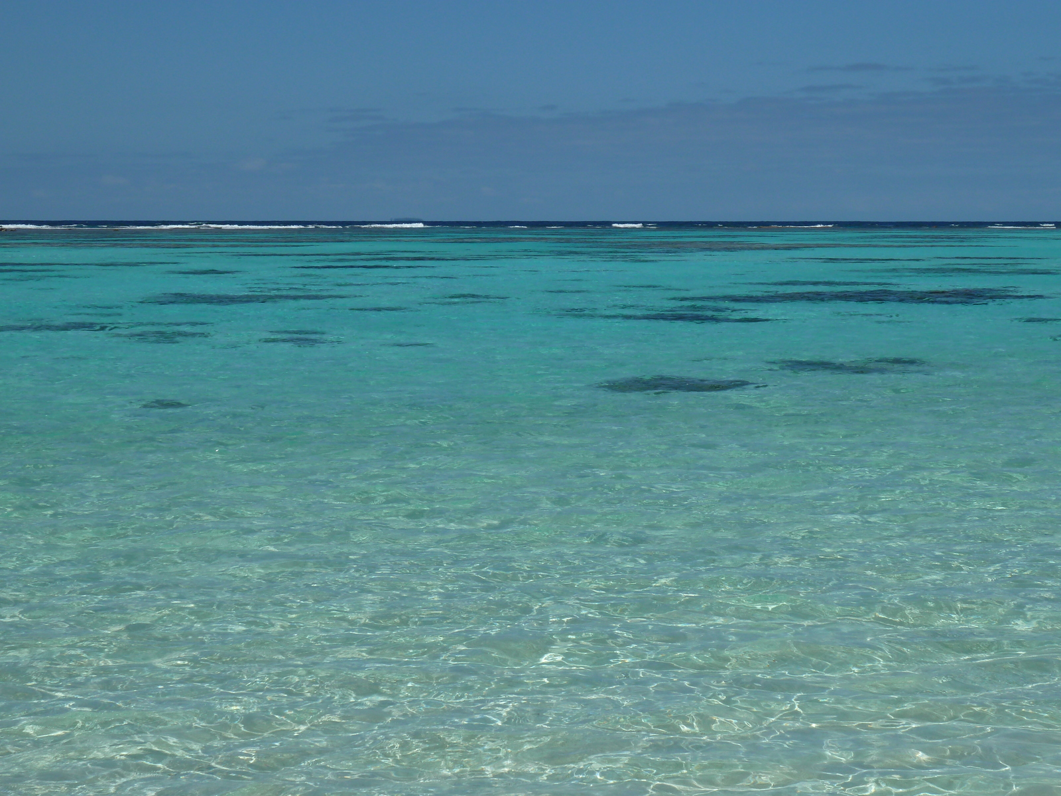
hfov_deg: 25.0
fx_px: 2391
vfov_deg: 18.9
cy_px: 398
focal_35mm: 78
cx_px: 530
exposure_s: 1/800
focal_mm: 12.8
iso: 80
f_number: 5.6
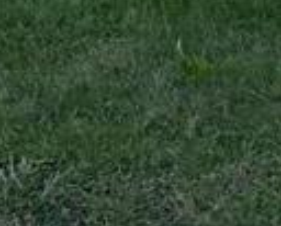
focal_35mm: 187
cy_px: -544
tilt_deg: +3.6
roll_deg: +1.1
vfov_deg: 7.1
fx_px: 1559
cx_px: 973
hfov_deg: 8.0
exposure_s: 1/1271
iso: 80
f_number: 1.78
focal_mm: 6.76
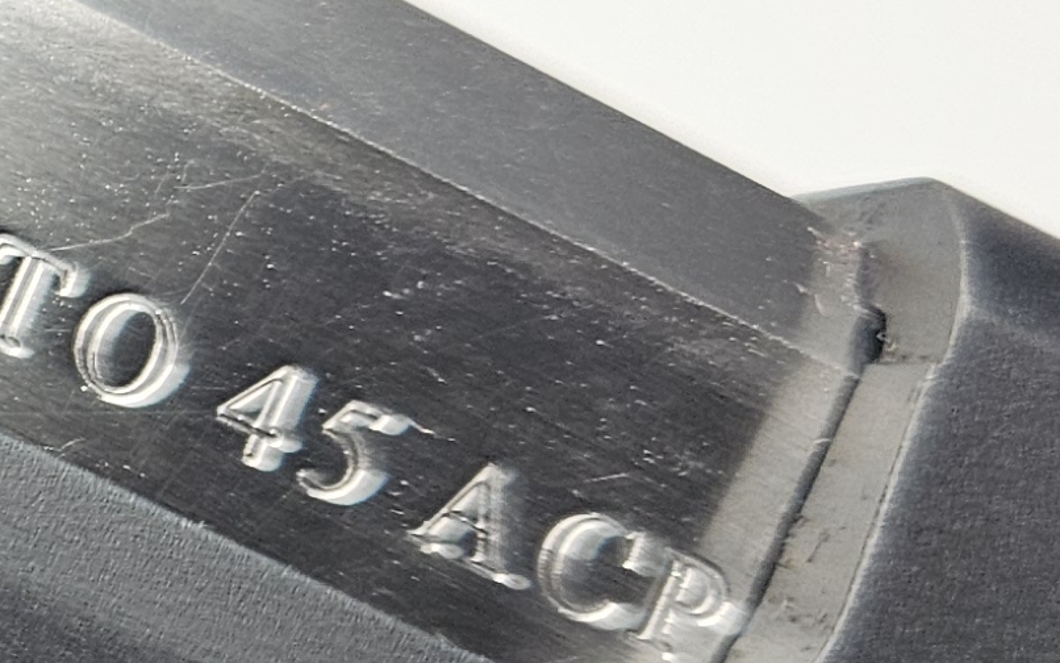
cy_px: 247
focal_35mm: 121
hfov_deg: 15.4
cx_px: -693
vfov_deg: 10.8
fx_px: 3496
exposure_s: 1/180
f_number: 1.8
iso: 80
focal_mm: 5.4
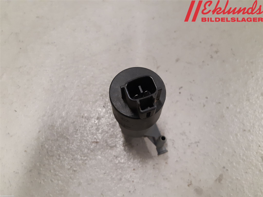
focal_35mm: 26
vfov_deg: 53.1
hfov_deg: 67.3
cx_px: 132
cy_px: 98
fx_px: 198
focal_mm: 3.93
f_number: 1.7
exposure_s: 1/50
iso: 250
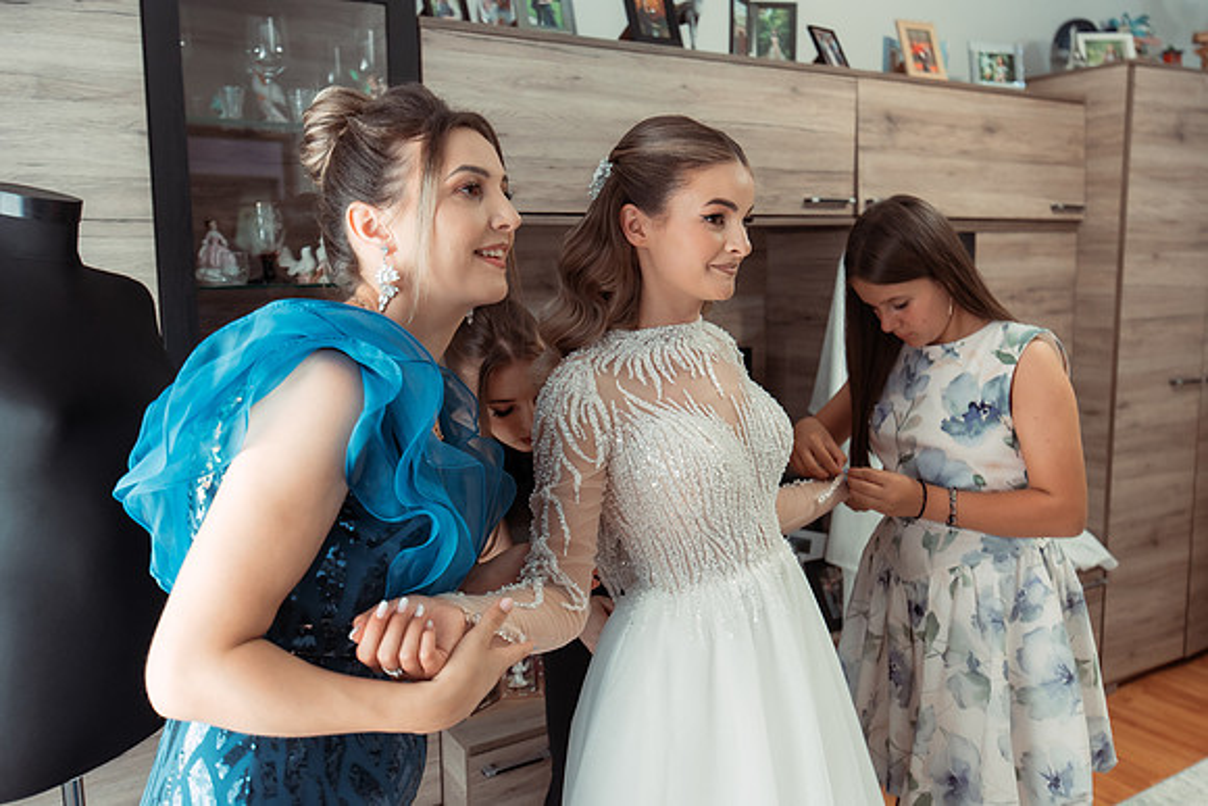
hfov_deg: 65.5
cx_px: 604
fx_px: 940
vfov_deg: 46.4
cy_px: 403
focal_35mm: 28
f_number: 3.5
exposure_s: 1/200
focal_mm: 28
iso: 1000
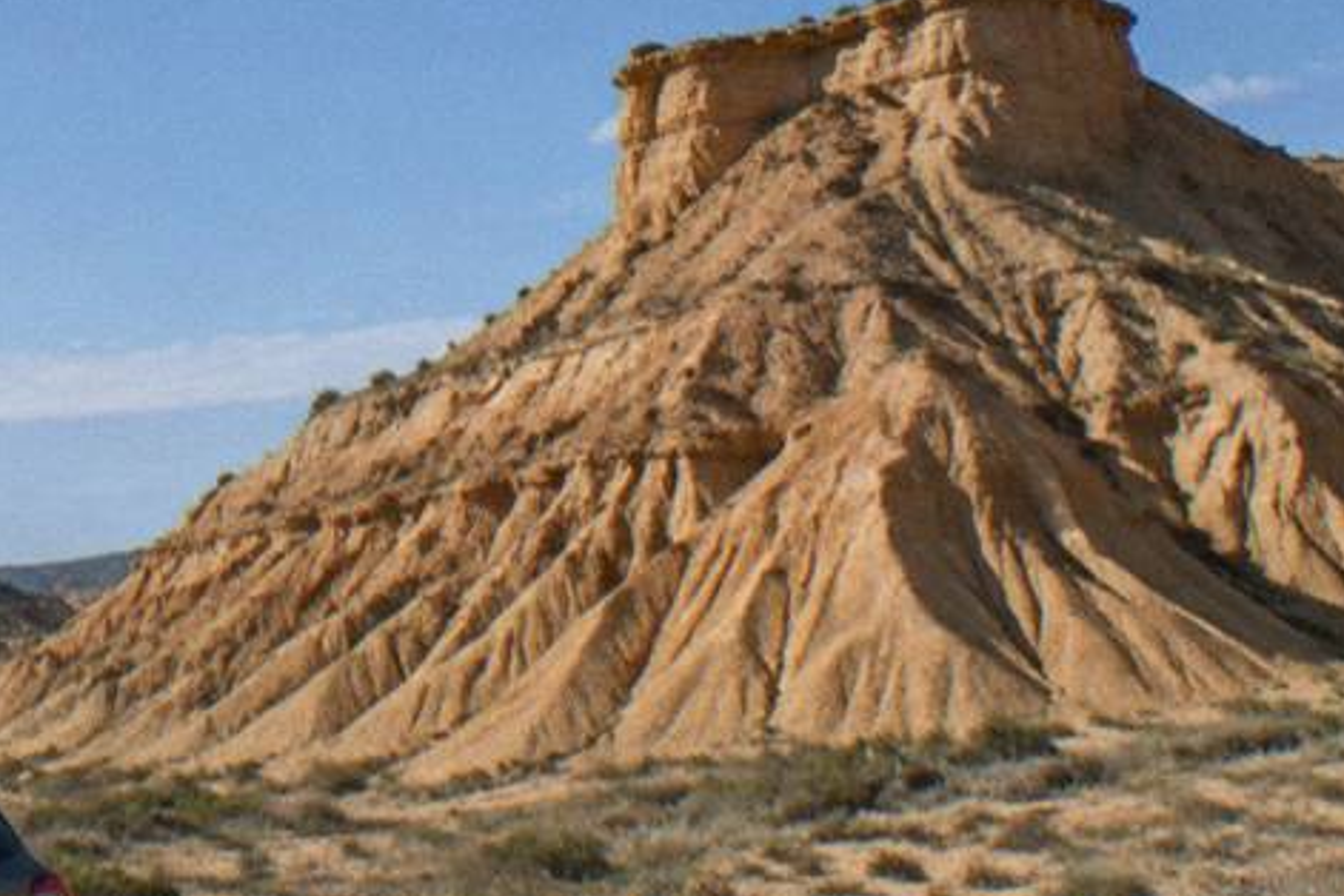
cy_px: 519
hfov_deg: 19.6
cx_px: 457
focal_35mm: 104
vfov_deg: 13.2
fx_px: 3882
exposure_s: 1/160
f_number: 3.5
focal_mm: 49
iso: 1250
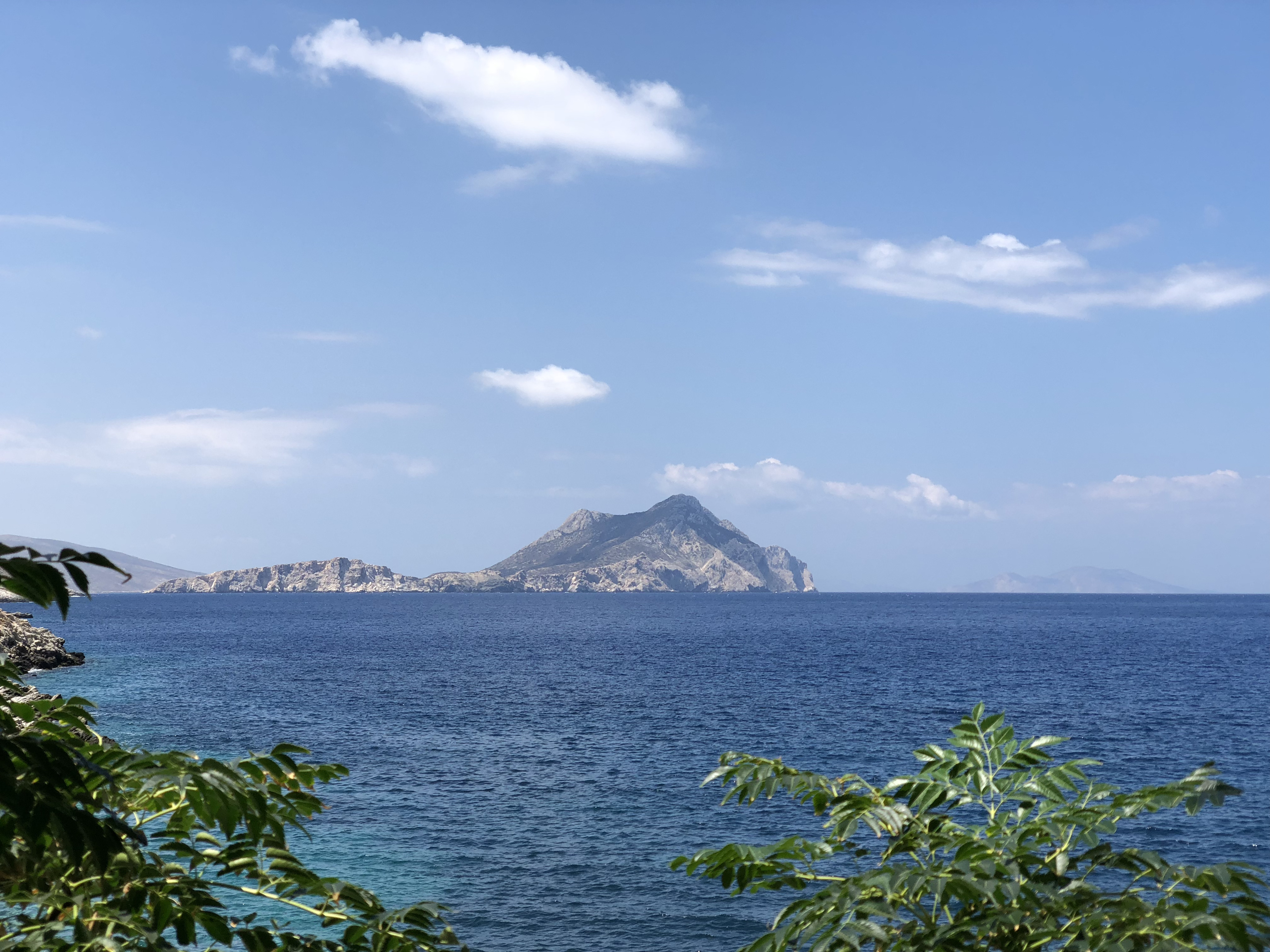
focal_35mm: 52
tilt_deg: +4.7
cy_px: 476
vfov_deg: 28.0
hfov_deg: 36.8
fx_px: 1908
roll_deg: +0.7
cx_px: 635
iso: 16
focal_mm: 6
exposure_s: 1/1297
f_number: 2.4
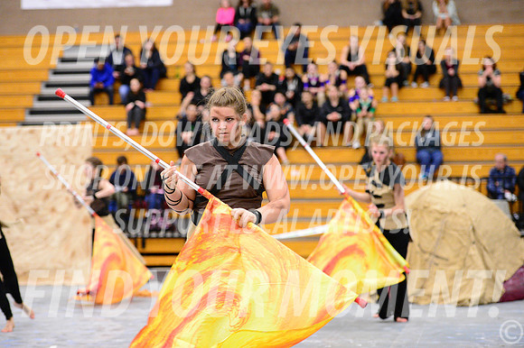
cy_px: 174
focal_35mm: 100
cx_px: 262
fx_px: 1455
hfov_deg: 20.4
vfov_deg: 13.7
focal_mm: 100
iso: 8000
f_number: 2.8
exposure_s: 1/320
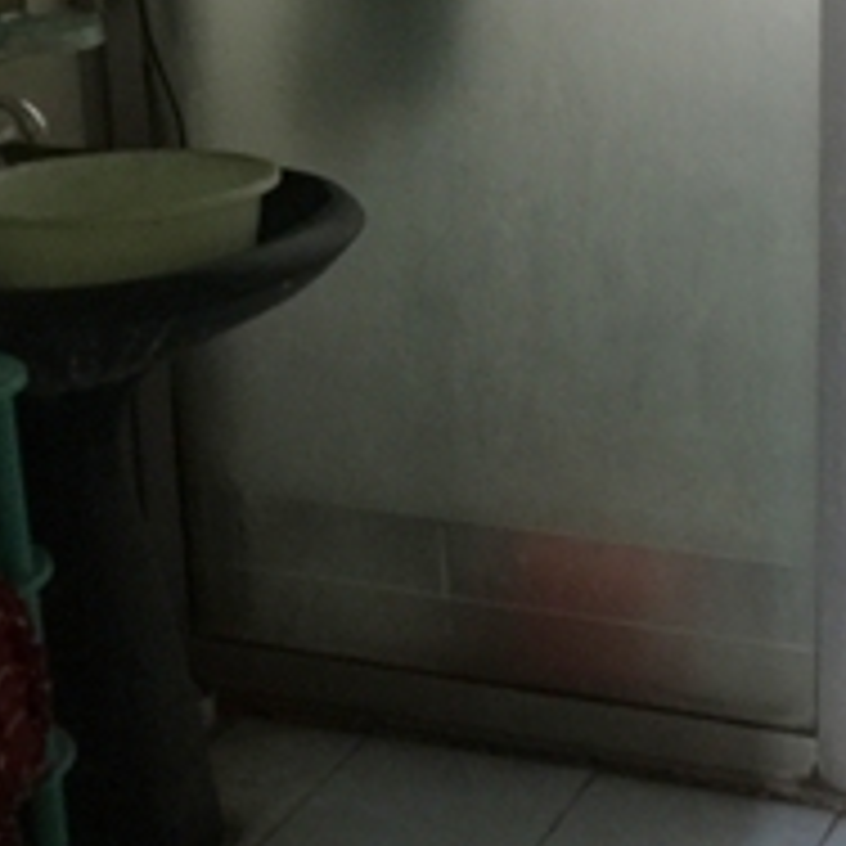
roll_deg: +0.0
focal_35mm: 82
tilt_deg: -16.3
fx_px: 2267
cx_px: 817
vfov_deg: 21.0
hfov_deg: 20.5
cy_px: 232
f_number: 2.2
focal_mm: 4.15
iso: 125
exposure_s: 1/4
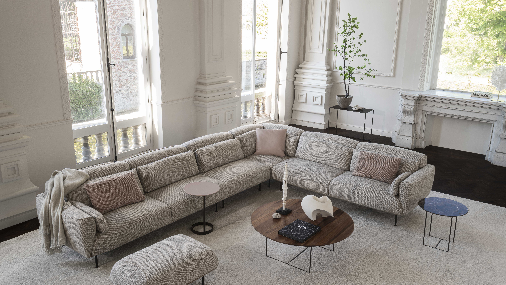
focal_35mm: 32
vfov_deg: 36.7
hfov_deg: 61.0
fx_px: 429
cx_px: 251
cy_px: 138
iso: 100
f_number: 14
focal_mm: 30
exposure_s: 1.3
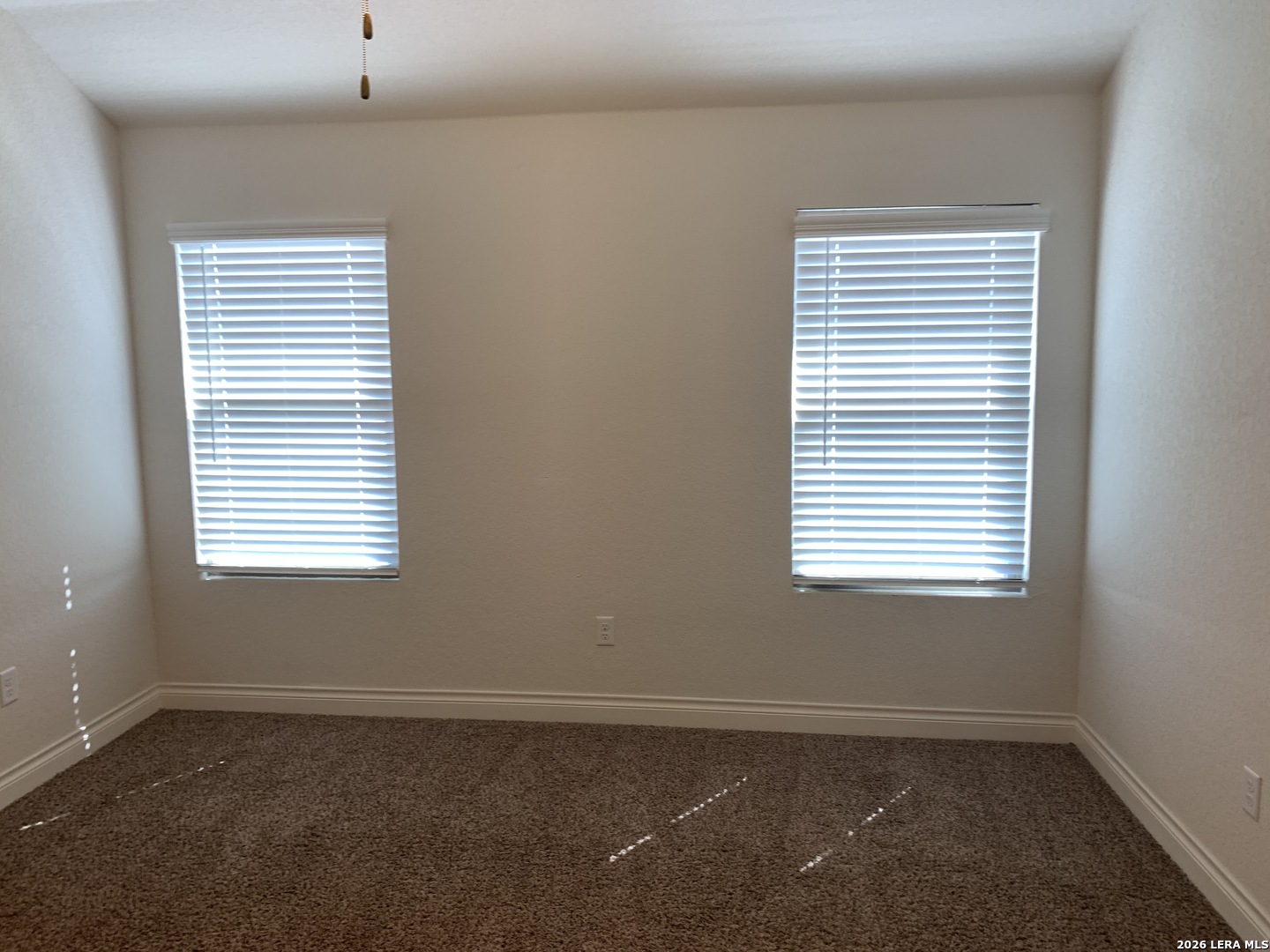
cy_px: 476
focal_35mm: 26
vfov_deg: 53.1
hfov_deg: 67.3
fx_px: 954
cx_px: 635
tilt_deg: -5.0
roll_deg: +0.4
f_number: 1.8
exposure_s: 1/120
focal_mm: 4.25
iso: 64
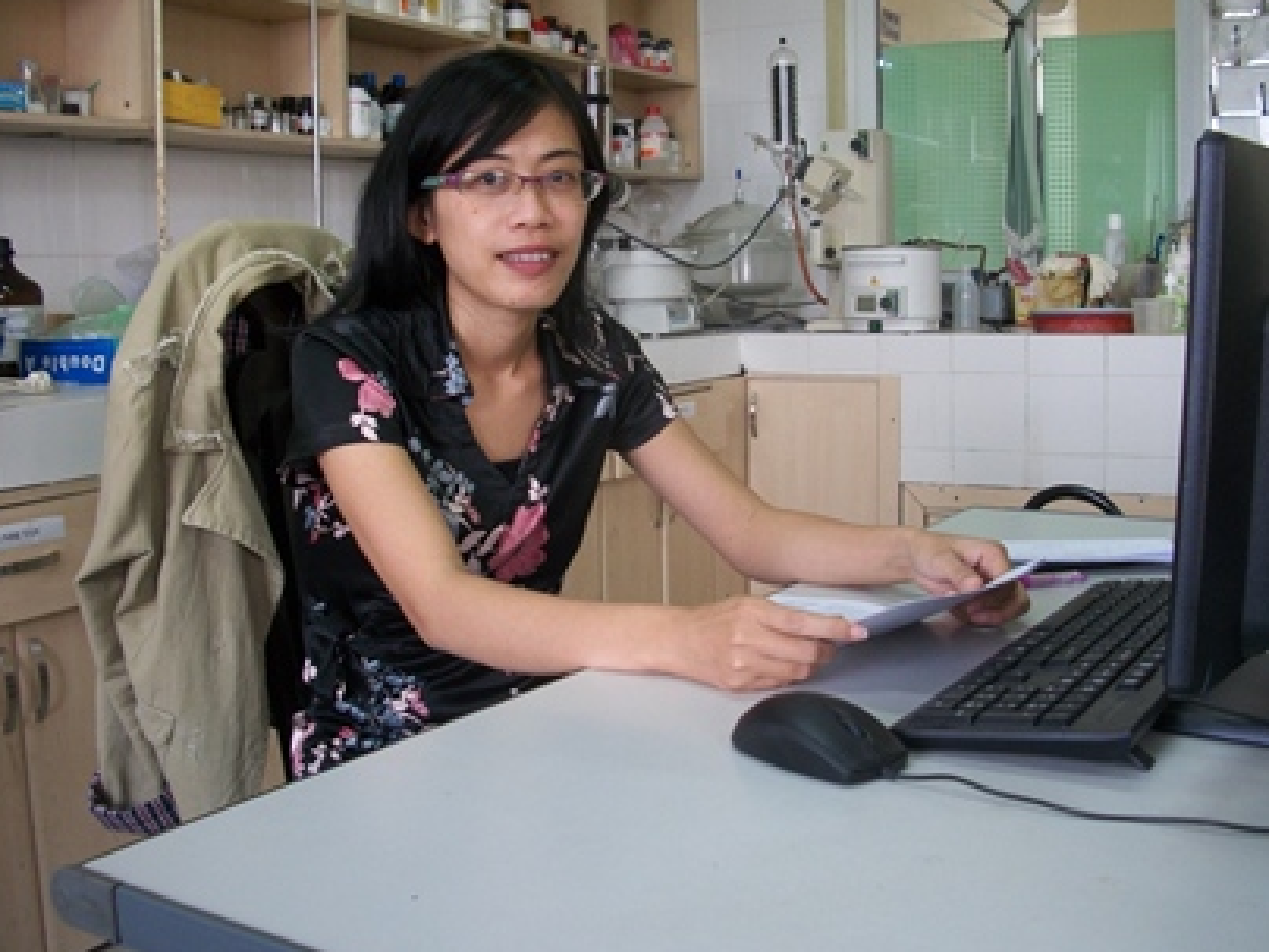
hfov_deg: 47.8
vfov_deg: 36.8
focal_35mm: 39
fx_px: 1430
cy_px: 459
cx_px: 663
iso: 160
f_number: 3.1
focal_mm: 6.3
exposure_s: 1/30
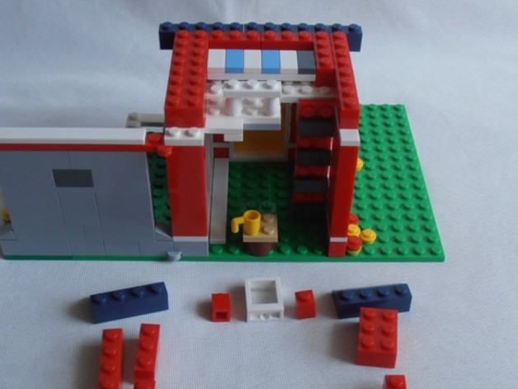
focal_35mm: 53
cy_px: 247
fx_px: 793
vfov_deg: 27.4
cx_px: 266
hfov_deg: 36.2
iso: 80
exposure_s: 1/100
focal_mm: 6.61
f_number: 3.9
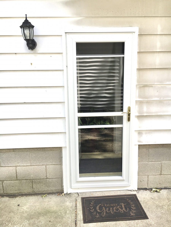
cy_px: 114
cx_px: 86
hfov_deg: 48.2
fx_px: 191
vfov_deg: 61.7
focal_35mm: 29
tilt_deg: -10.2
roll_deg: +0.6
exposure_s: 1/392
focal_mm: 4.15
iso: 25
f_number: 2.2
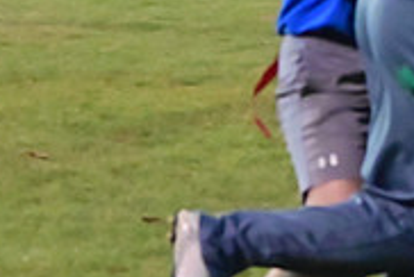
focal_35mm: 366
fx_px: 4216
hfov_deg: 5.6
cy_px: -72
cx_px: 243
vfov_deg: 3.8
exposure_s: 1/400
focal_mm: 77
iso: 6400
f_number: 4
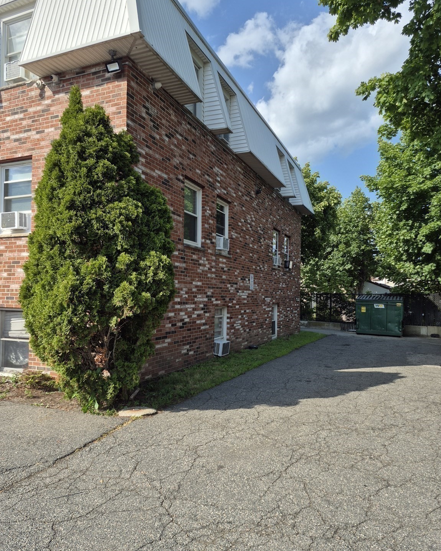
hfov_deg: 58.8
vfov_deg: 70.3
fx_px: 392
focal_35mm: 24
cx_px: 221
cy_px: 279
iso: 25
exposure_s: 1/1572
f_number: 1.8
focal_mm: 5.4
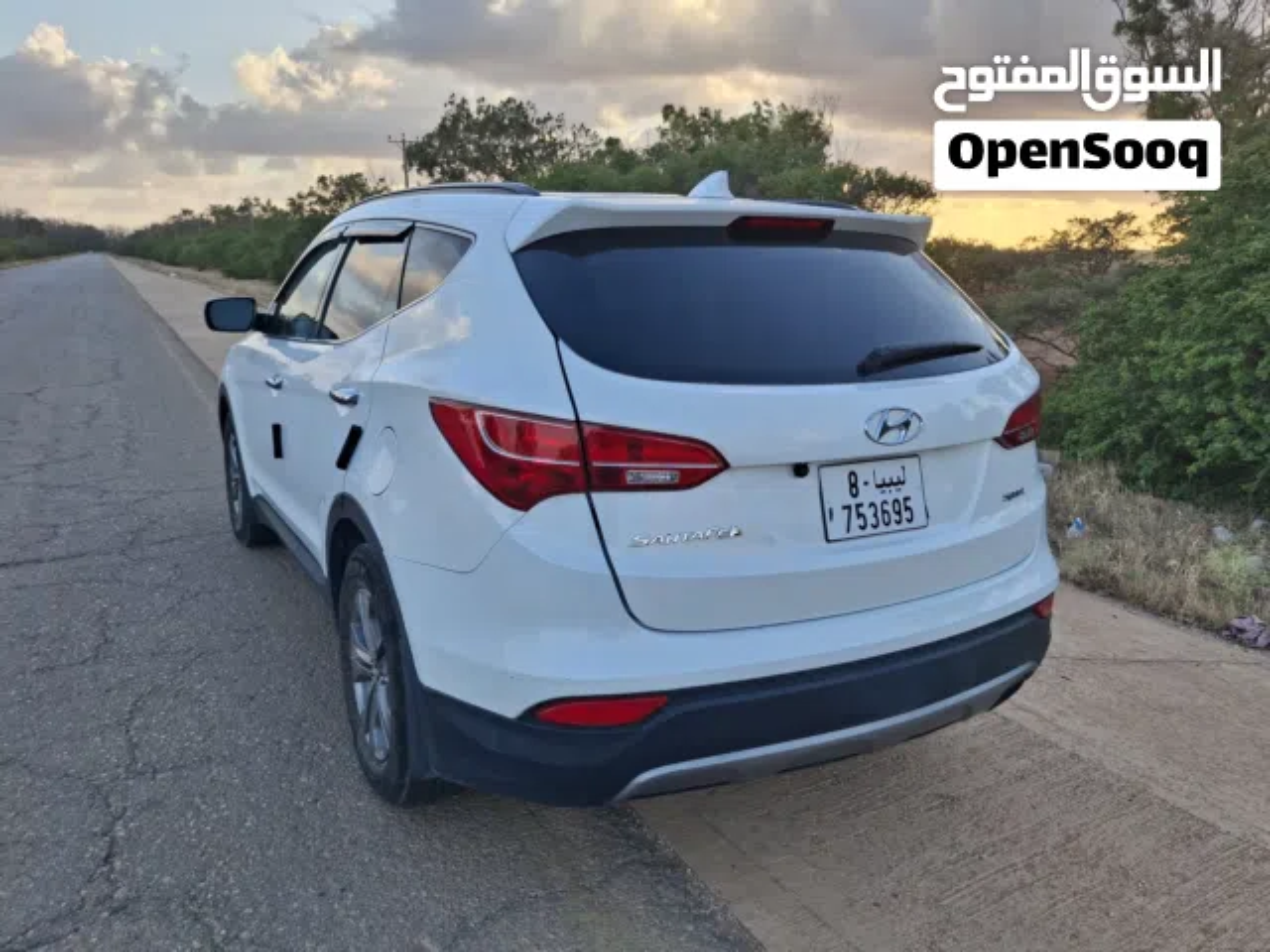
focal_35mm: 25
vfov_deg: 54.9
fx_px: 917
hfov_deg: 69.4
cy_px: 476
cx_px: 635
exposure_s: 1/540
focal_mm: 4.69
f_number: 1.8
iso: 32
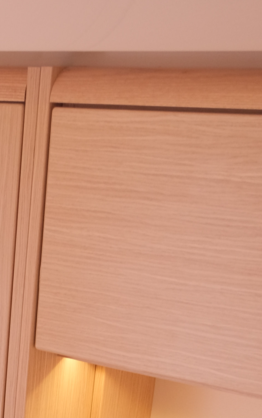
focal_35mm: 100
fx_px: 1142
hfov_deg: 12.5
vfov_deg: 17.8
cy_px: 690
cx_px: -126
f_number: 4
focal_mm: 16
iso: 400
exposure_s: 1/50
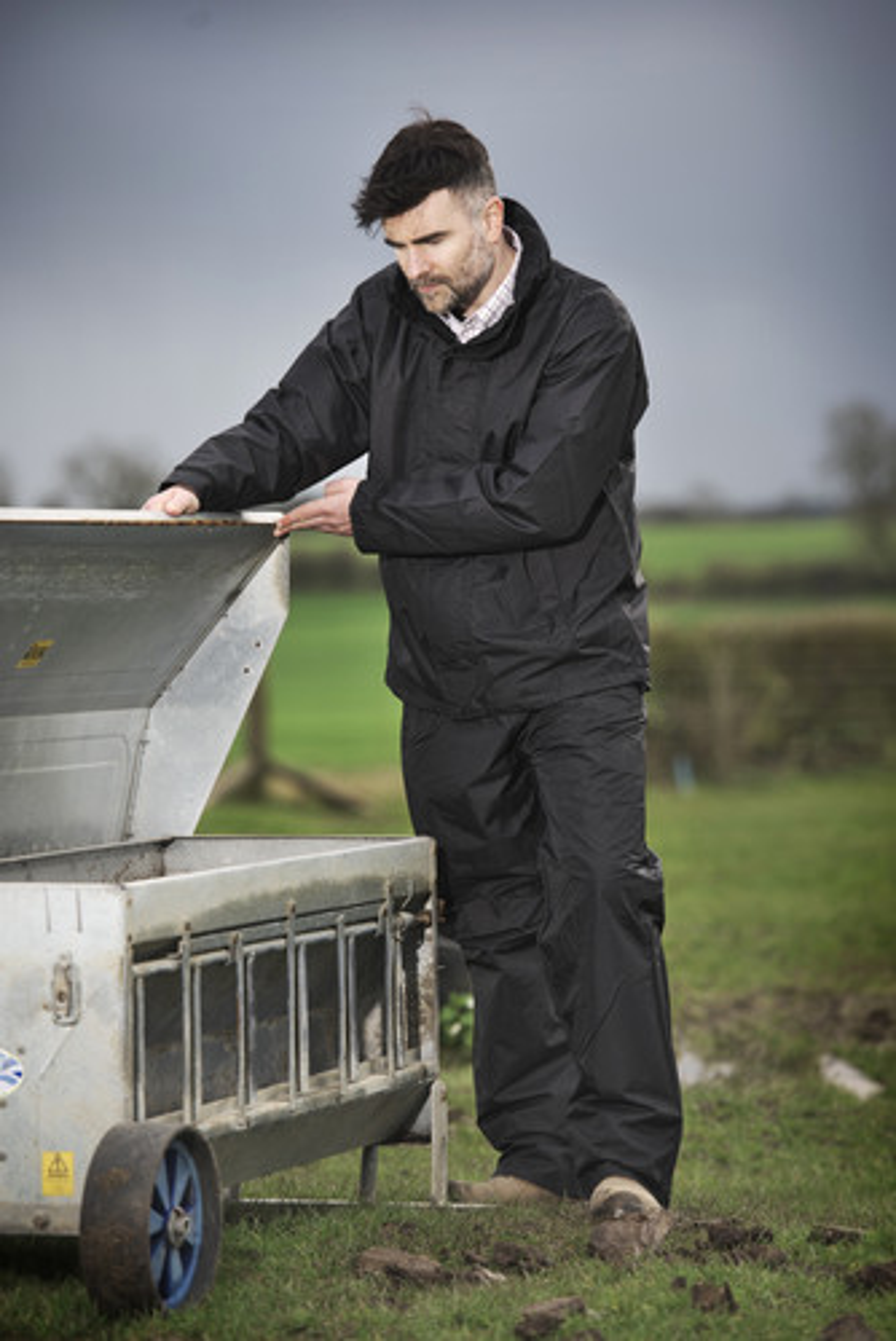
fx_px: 6151
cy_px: 670
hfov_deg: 8.3
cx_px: 448
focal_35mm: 165
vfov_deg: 12.4
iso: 100
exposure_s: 1/320
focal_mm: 165
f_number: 4
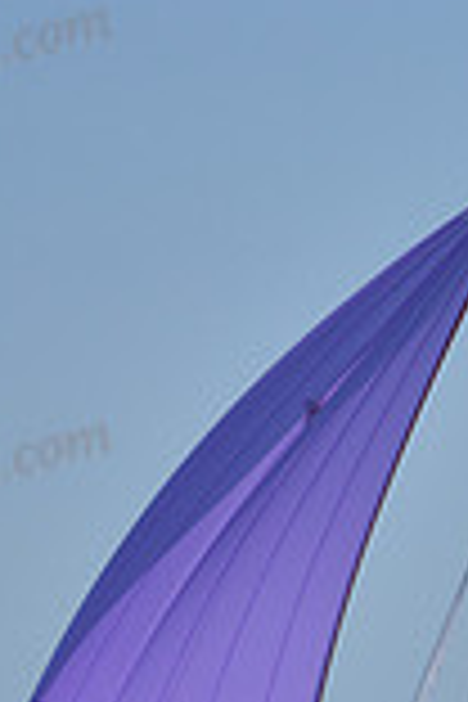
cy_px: 675
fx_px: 9047
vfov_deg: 4.4
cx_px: 344
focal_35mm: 464
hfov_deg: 3.0
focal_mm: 125
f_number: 5.6
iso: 250
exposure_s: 1/1250
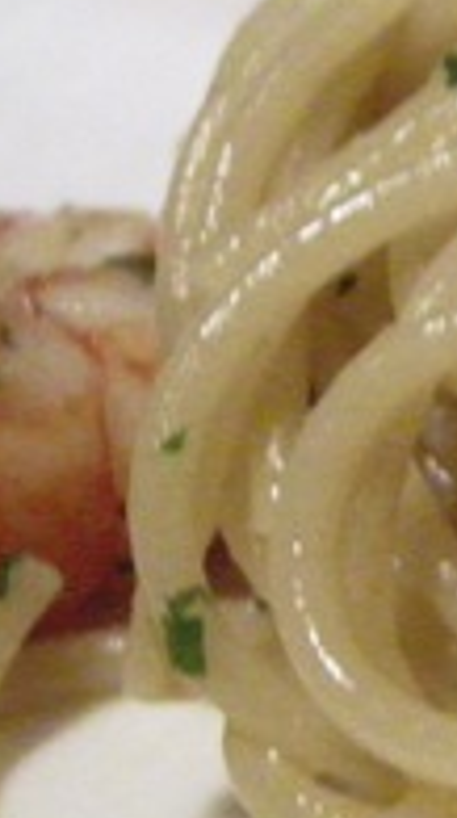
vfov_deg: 16.7
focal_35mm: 129
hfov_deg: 8.5
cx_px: 1128
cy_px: 378
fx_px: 2792
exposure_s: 1/30
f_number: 2.7
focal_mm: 7.5
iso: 1600
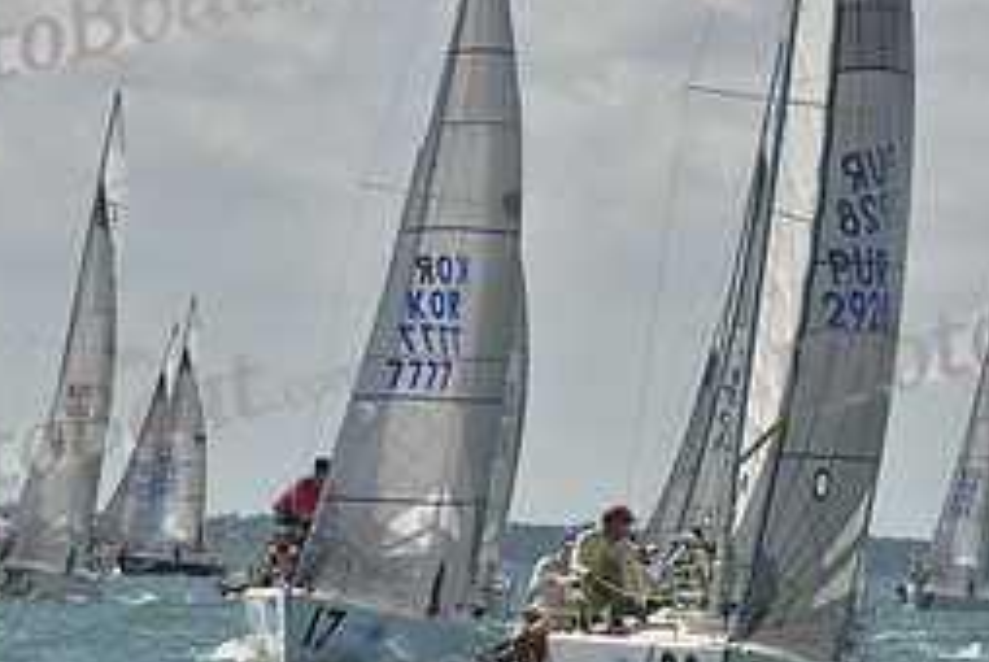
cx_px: 572
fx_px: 12542
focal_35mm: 456
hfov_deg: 4.5
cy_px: 173
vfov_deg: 3.0
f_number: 7.1
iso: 200
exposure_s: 1/1250
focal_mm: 200
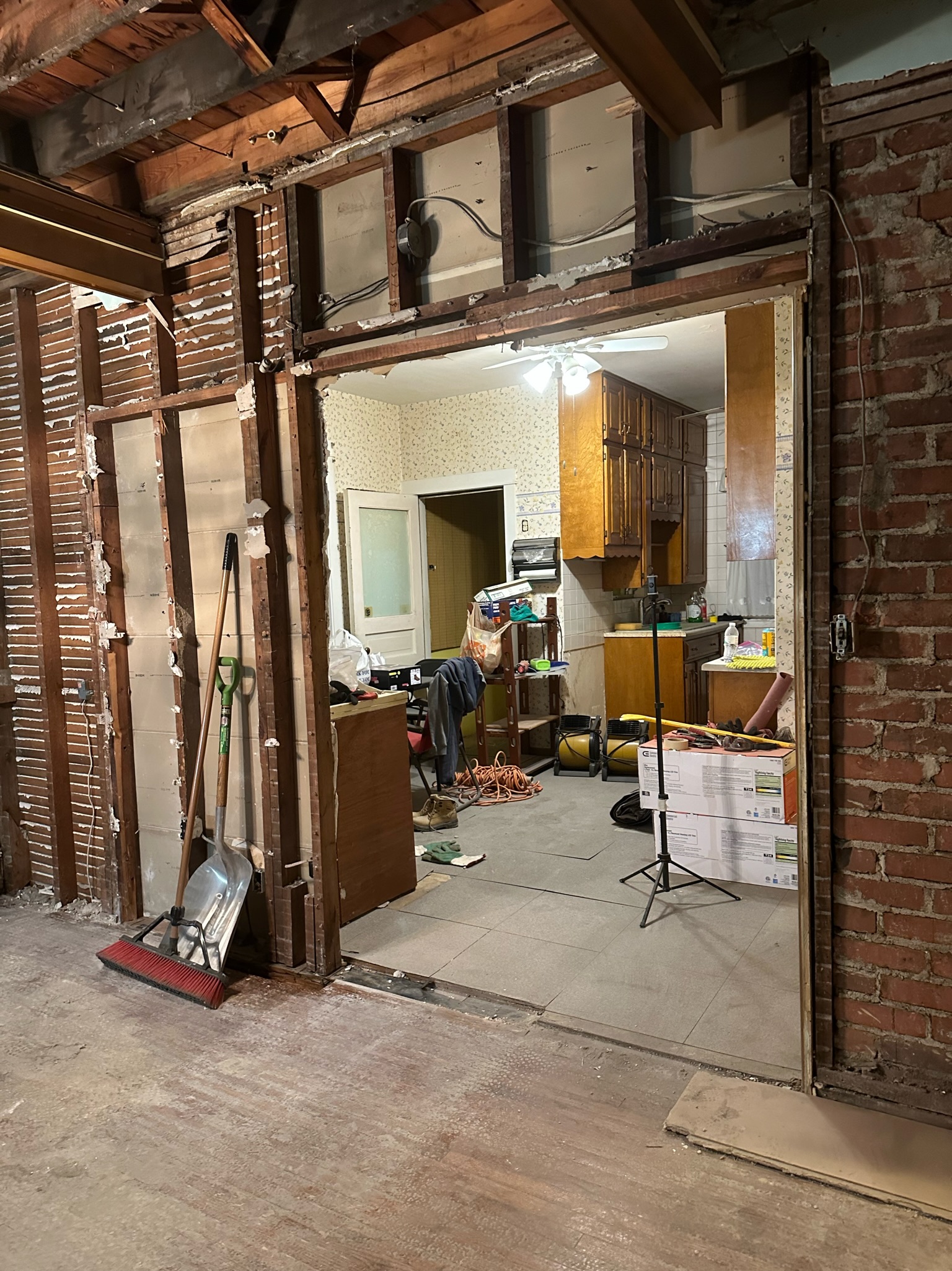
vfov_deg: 71.6
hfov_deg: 56.8
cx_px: 476
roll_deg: +1.8
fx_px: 880
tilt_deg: -4.8
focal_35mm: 24
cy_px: 636
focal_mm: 6.86
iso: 640
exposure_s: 1/40
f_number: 1.78
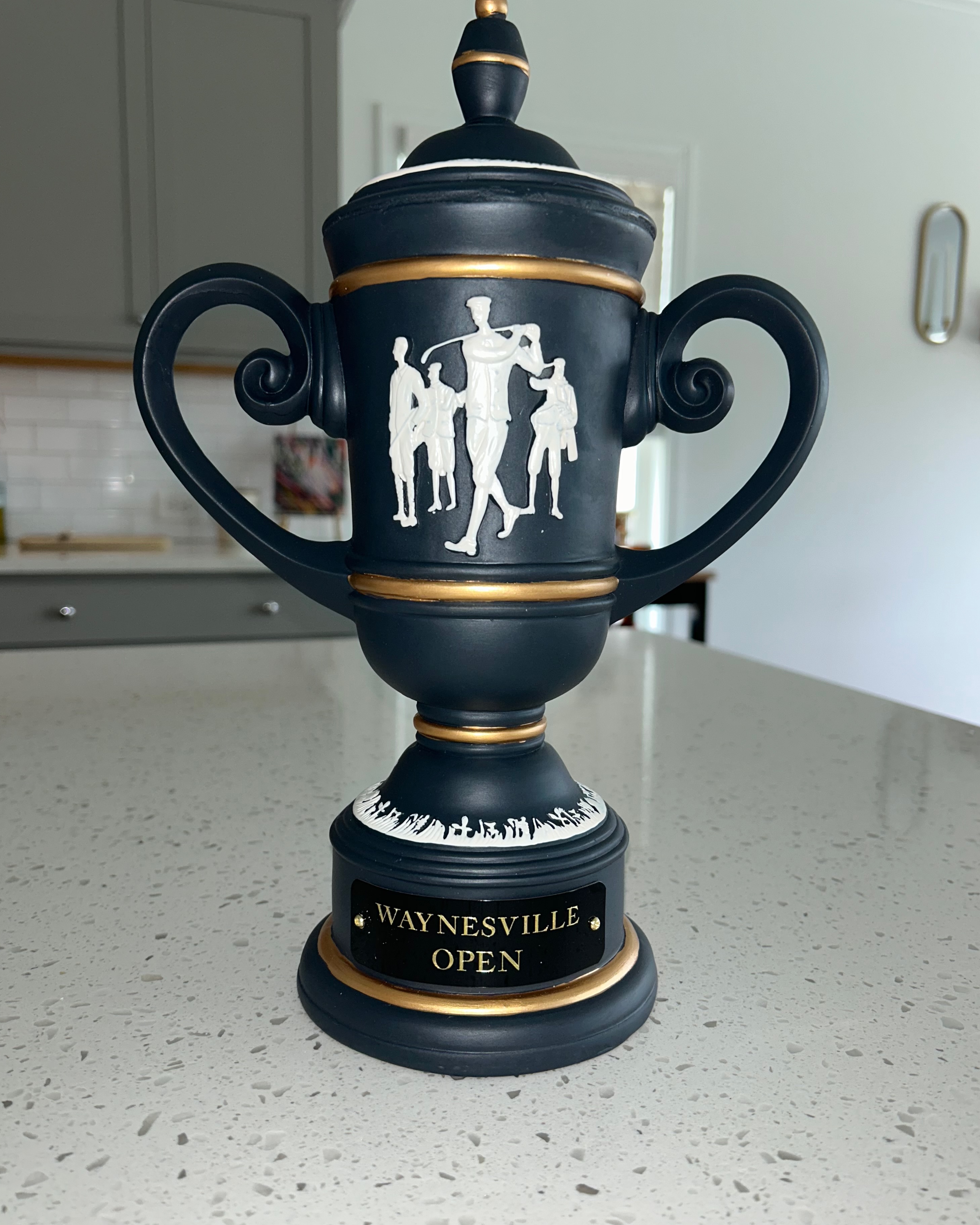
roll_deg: -0.6
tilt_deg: -7.0
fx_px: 1015
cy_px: 622
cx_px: 491
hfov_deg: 51.5
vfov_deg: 62.2
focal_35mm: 28
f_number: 1.5
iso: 32
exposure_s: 1/49
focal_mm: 5.7
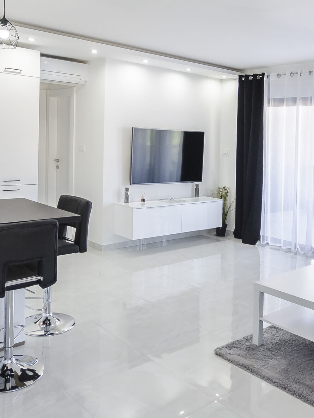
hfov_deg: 41.7
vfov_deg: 52.7
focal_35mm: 34
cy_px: 132
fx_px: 411
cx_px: 184
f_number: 4.5
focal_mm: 10
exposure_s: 1/100
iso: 400
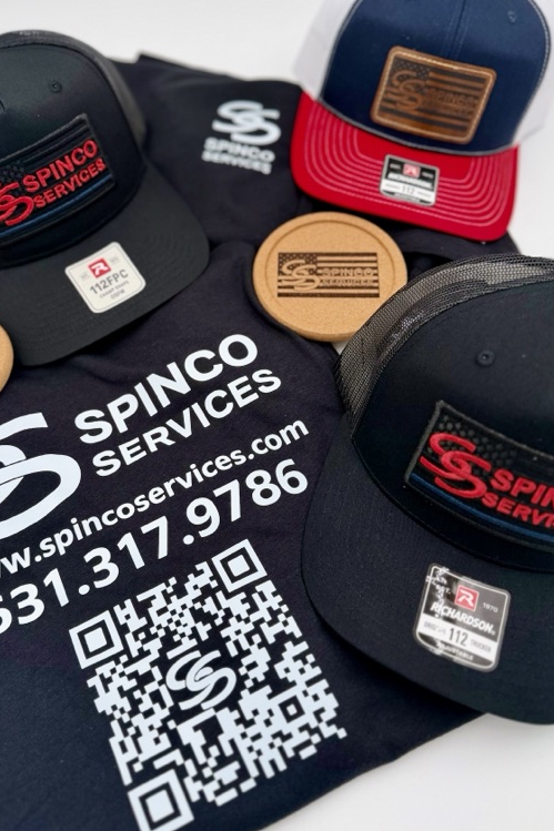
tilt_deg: -57.5
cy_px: 382
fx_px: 693
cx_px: 204
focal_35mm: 30
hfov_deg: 43.2
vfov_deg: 61.9
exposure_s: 1/547
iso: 80
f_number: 1.78
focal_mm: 6.76
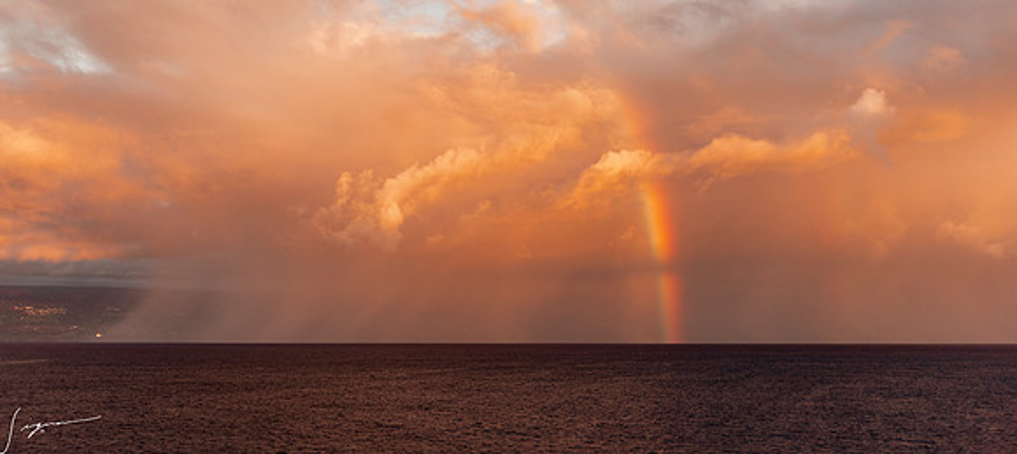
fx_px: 935
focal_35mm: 36
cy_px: 152
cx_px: 501
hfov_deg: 57.1
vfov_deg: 27.1
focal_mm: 32
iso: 320
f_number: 2.8
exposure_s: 1/320
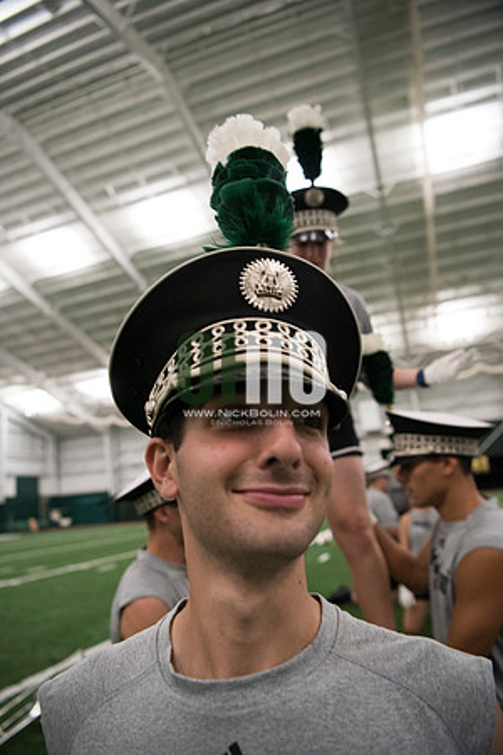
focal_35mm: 24
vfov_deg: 73.7
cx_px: 252
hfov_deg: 53.1
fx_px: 503
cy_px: 378
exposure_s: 1/320
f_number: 3.2
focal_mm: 24
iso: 3200
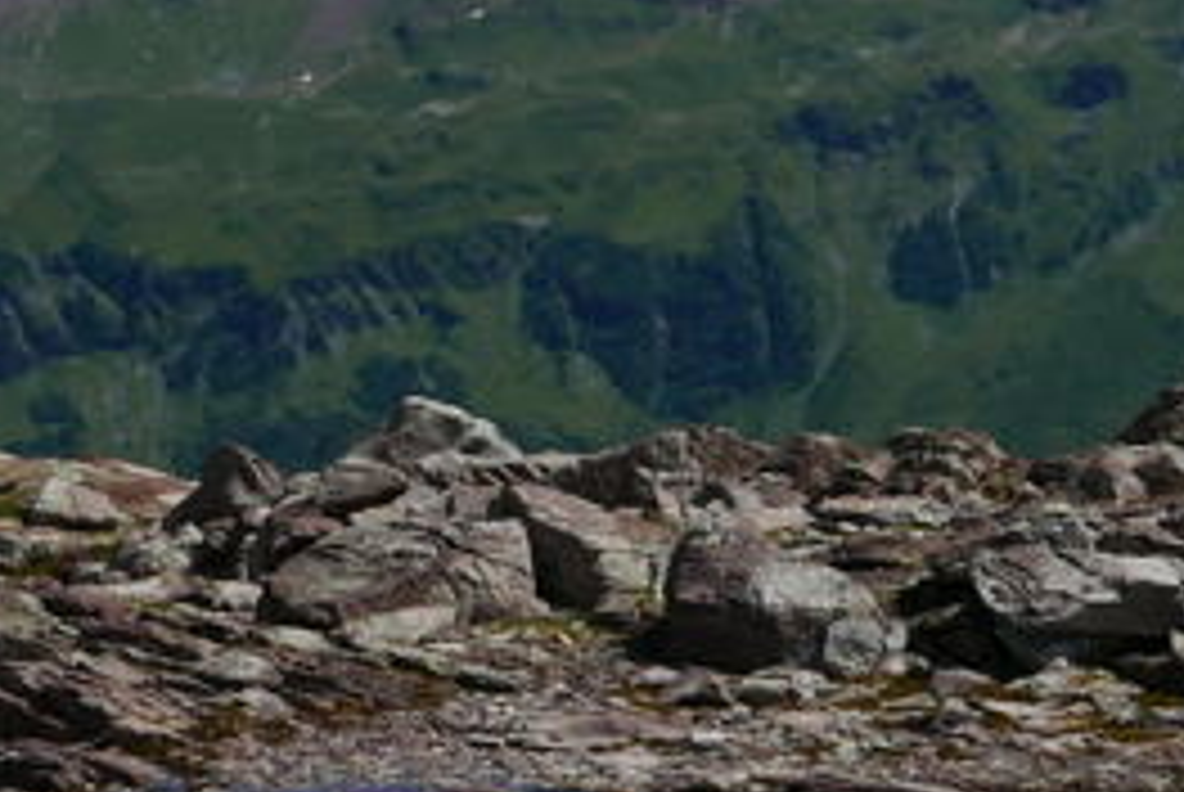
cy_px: 207
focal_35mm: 173
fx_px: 5696
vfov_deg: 7.9
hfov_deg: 11.2
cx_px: 2033
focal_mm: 17.2
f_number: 5.6
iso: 200
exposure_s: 1/1600
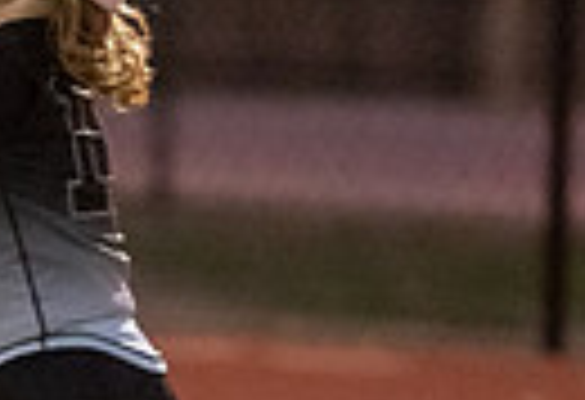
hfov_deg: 1.6
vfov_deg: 1.1
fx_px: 20563
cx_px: -31
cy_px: 316
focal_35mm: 1255
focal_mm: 200
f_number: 2.8
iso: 4000
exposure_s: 1/1000
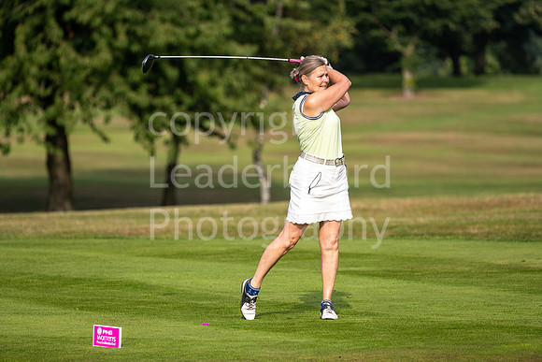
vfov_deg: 4.6
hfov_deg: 6.9
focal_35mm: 300
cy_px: 181
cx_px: 271
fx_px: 4518
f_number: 5
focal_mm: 300
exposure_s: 1/1250
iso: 200
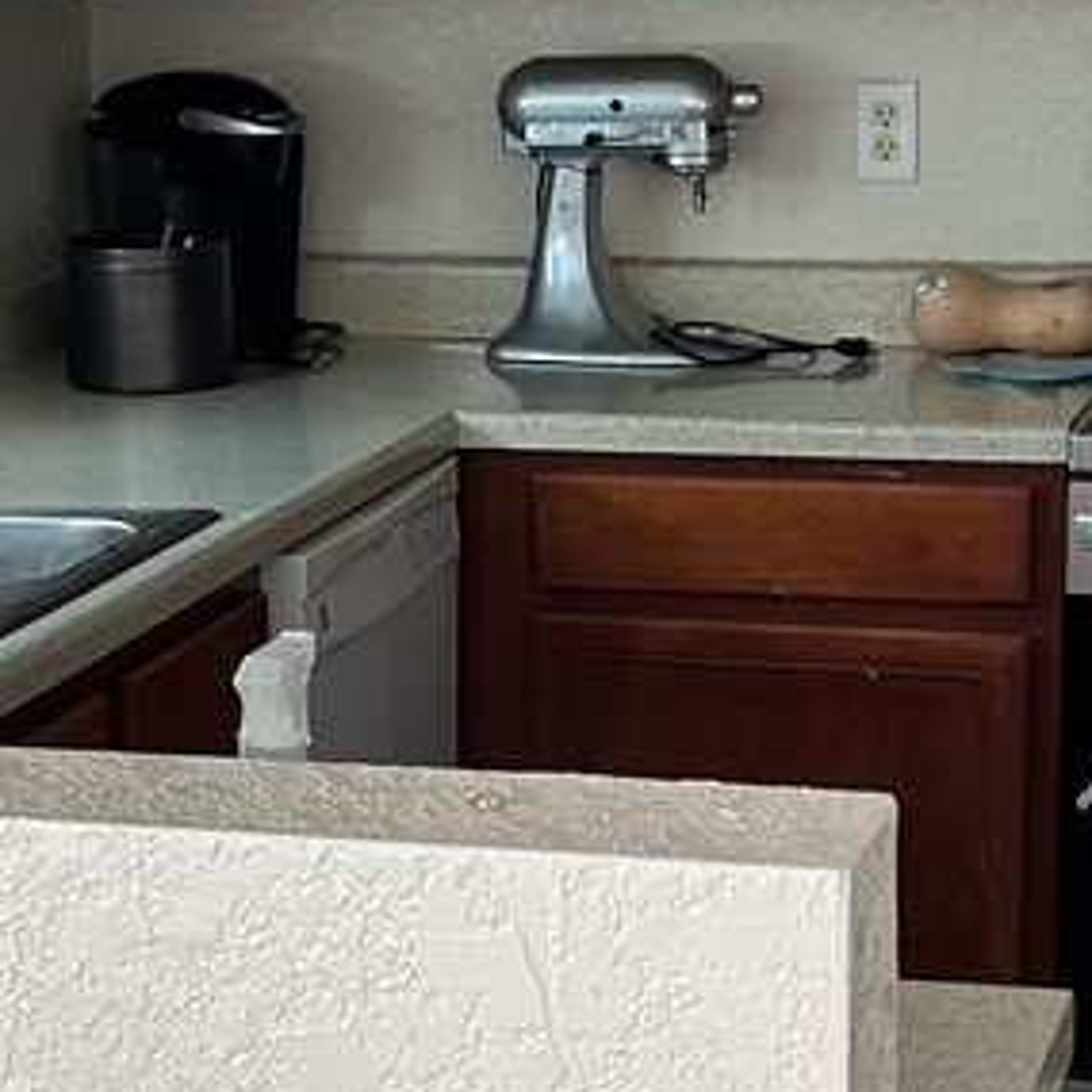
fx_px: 4140
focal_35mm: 116
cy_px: 686
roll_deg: +0.0
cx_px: 536
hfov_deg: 15.0
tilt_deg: -13.1
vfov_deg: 15.0
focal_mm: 5.7
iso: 100
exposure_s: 1/121
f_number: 1.5
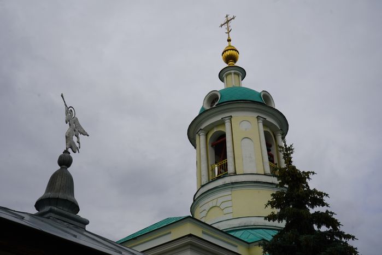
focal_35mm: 42
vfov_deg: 31.9
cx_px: 191
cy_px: 128
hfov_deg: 46.4
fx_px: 446
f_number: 11
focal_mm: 42
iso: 100
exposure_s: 1/200
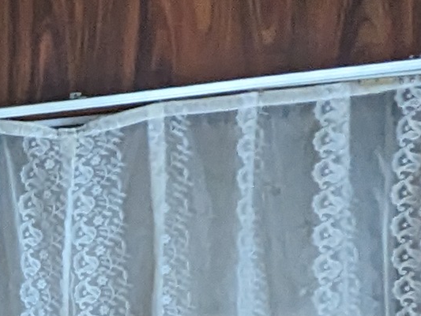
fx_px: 1472
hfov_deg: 11.9
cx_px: -690
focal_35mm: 121
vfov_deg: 11.6
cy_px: 523
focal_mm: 2.35
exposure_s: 1/40
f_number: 2.2
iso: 436
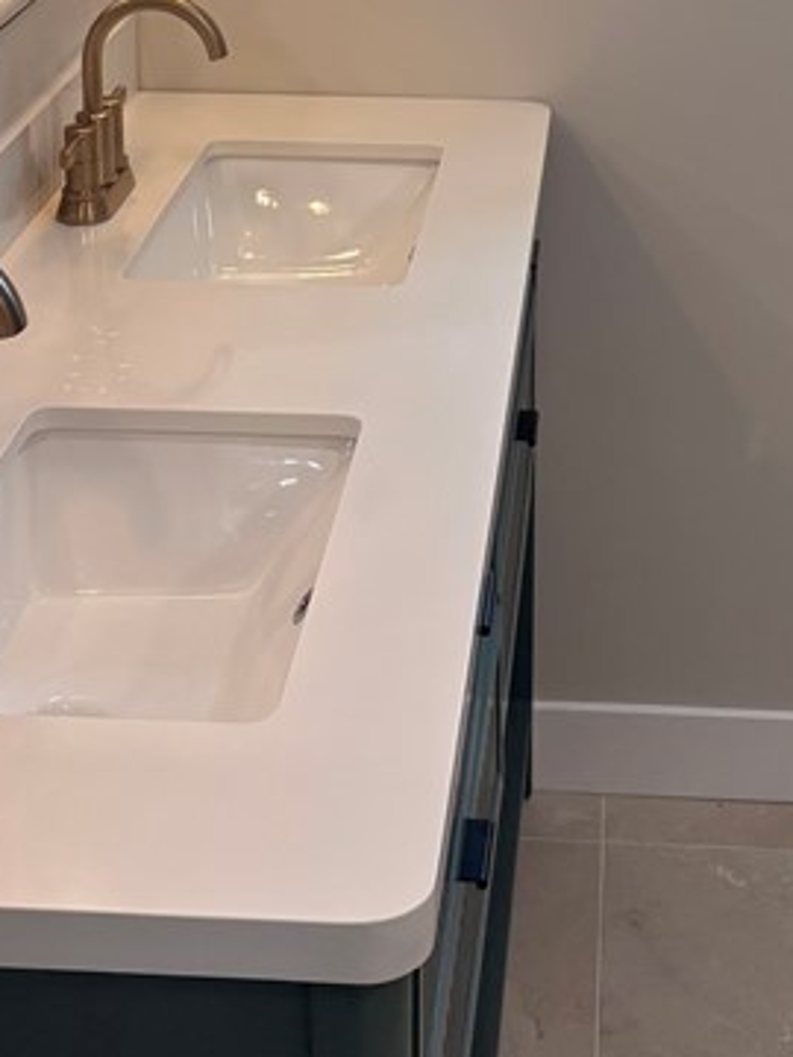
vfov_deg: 25.1
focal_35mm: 74
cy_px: -3
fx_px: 2260
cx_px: 449
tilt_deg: -12.8
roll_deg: -0.3
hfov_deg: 19.9
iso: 100
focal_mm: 5.96
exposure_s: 1/236
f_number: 1.6
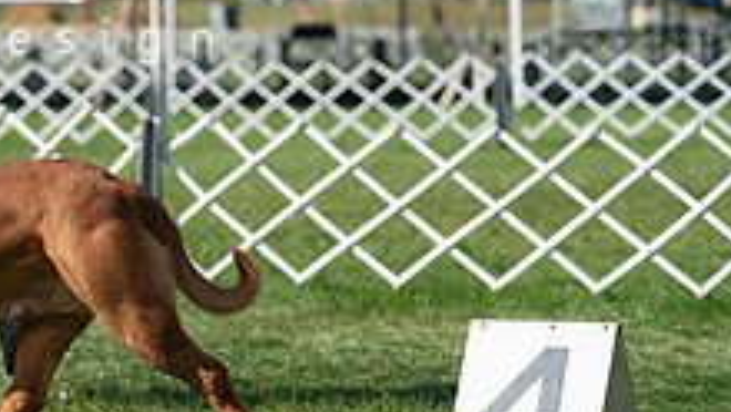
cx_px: -136
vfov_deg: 3.8
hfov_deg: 6.7
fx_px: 6206
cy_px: 123
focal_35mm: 320
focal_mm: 116
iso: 100
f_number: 3.5
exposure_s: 1/1250
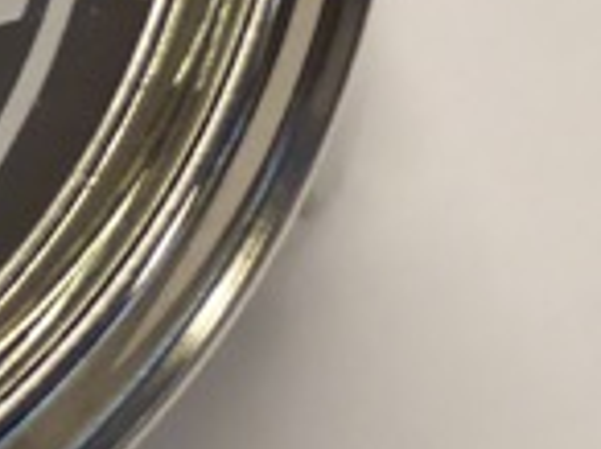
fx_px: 9724
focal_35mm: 561
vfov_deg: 2.6
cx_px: -667
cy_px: -253
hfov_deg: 3.5
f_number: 4.8
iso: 400
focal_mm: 15
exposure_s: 1/40
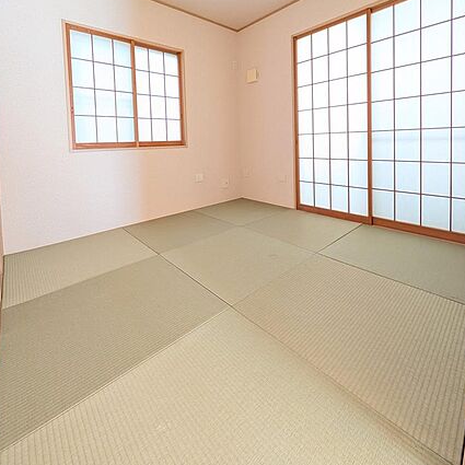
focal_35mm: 15
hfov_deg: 91.1
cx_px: 238
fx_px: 228
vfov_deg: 87.7
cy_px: 153
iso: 301
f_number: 1.7
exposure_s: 1/90
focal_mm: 2.02
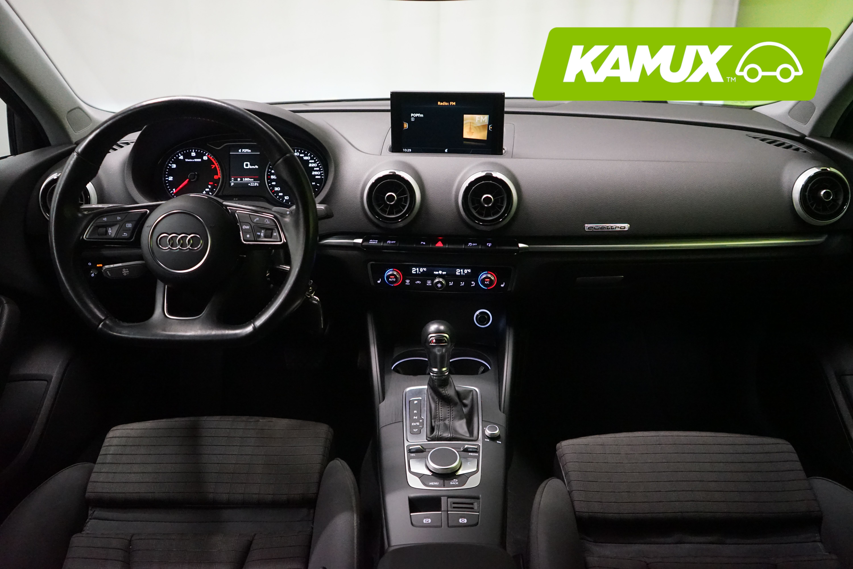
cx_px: 426
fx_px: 663
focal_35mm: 28
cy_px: 284
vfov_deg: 46.4
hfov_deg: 65.5
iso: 6400
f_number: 3.5
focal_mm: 28
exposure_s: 1/100
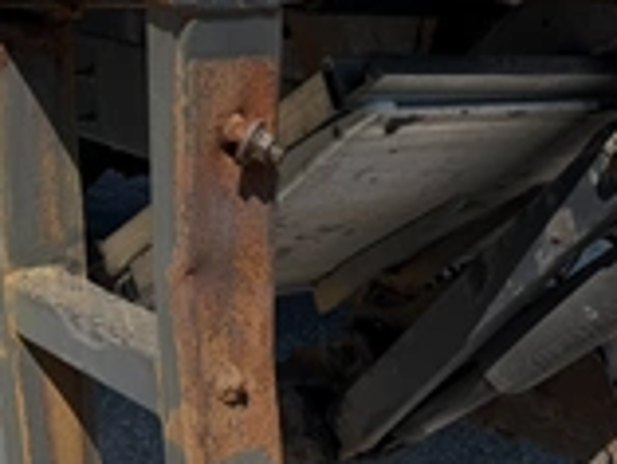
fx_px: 1088
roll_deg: -3.9
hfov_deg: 30.4
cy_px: 307
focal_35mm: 61
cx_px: 542
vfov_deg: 24.0
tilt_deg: -19.1
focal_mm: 6.76
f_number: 1.78
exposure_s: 1/4975
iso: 80
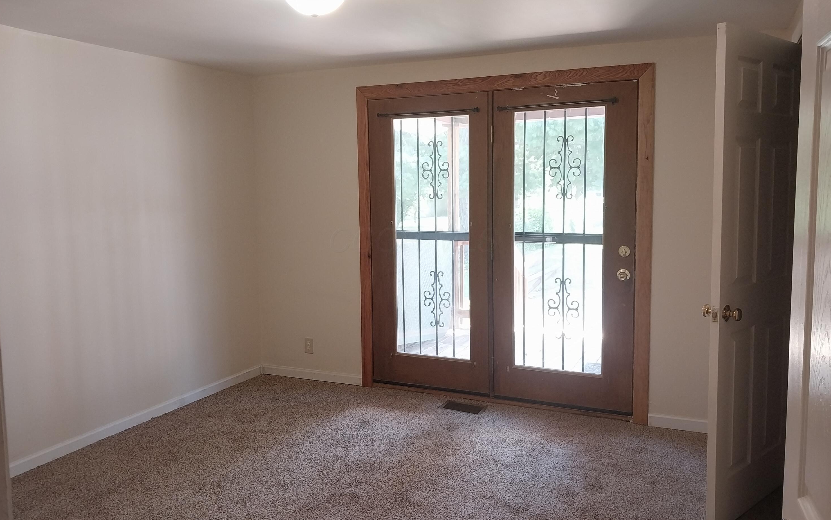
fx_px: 634
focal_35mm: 28
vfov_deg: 44.5
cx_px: 414
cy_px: 240
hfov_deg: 66.5
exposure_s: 1/60
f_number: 1.8
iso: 125
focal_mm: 4
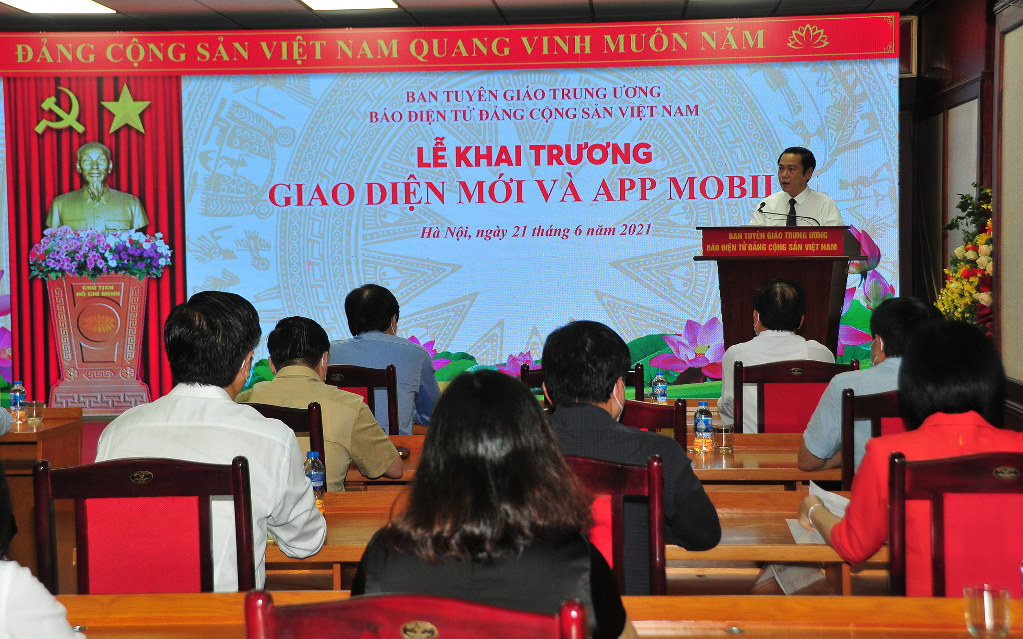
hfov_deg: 36.3
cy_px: 302
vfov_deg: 23.1
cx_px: 517
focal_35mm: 56
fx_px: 1561
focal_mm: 36
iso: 640
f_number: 5
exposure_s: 1/160
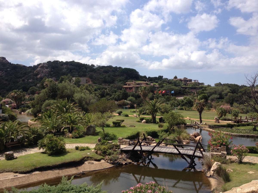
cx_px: 129
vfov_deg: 40.7
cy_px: 96
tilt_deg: -2.9
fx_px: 261
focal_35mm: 35
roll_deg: +0.3
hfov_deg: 52.6
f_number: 2.4
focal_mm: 4.28
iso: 50
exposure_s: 1/1842
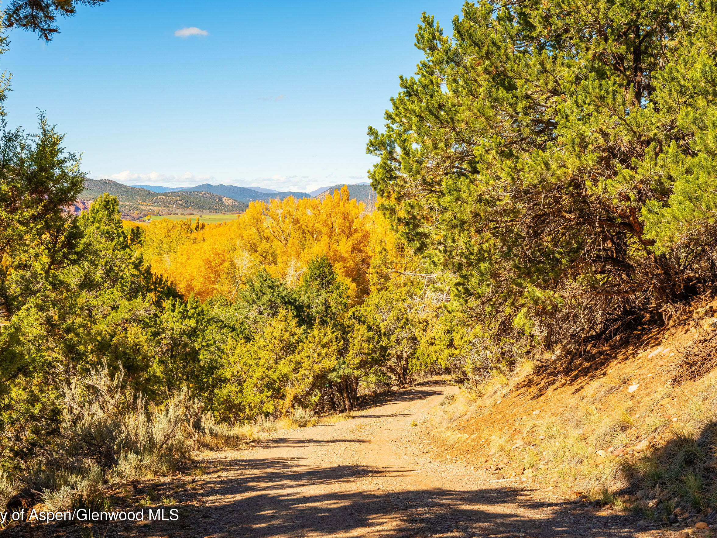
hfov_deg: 34.7
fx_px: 1146
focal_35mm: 55
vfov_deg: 26.4
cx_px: 309
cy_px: 266
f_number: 11
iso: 400
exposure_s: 1/4000
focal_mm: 50.3
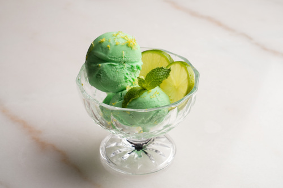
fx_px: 558
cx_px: 142
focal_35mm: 71
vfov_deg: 19.2
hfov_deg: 28.5
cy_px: 94
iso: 320
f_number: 14
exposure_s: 1/160
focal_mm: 71
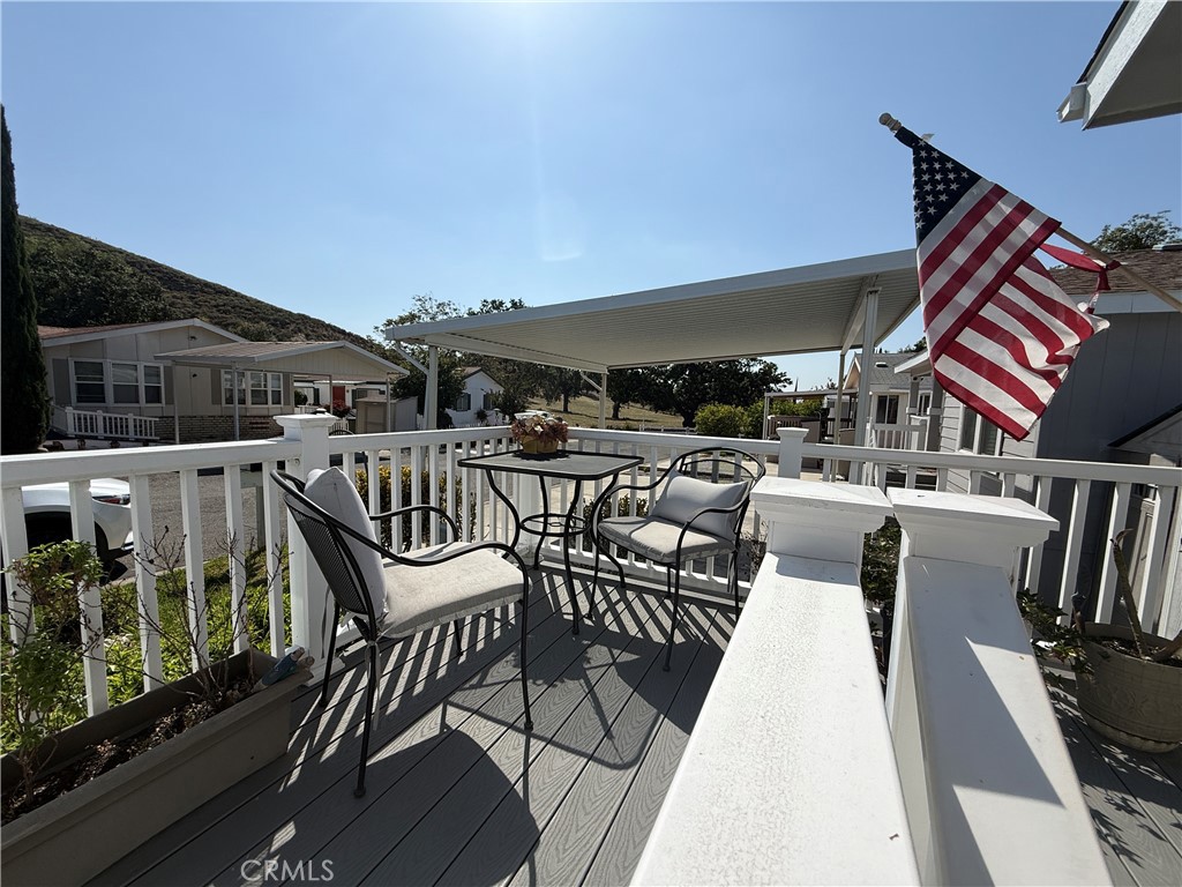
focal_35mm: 14
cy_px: 444
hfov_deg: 102.1
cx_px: 591
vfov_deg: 85.7
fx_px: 478
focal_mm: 2.22
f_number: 2.2
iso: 50
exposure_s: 1/3891
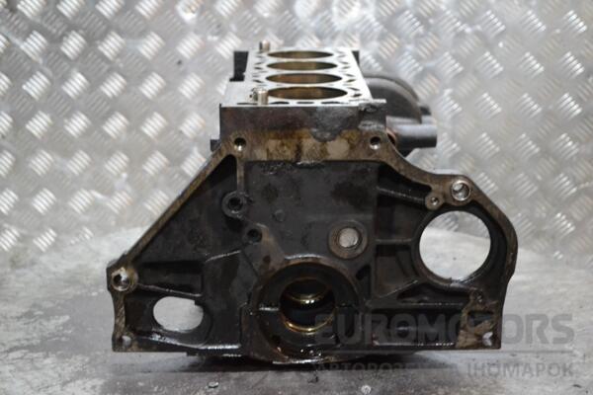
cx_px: 296
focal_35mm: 68
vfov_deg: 20.2
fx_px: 1112
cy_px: 198
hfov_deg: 29.9
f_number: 5.3
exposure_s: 1/25
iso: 3200
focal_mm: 45
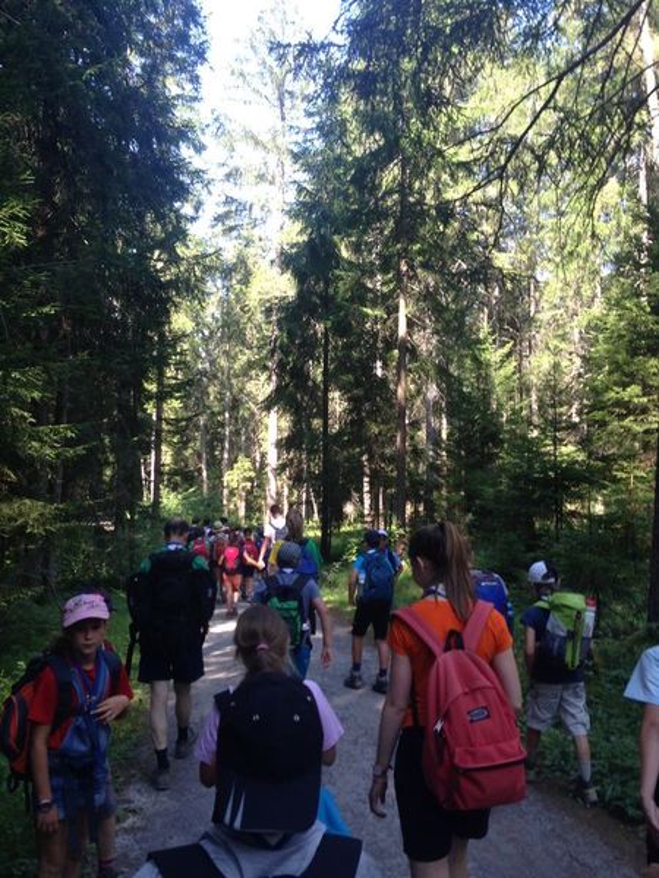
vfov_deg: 55.4
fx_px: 838
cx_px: 330
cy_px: 439
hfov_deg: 42.9
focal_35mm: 33
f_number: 2.4
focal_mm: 4.12
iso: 50
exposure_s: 1/120
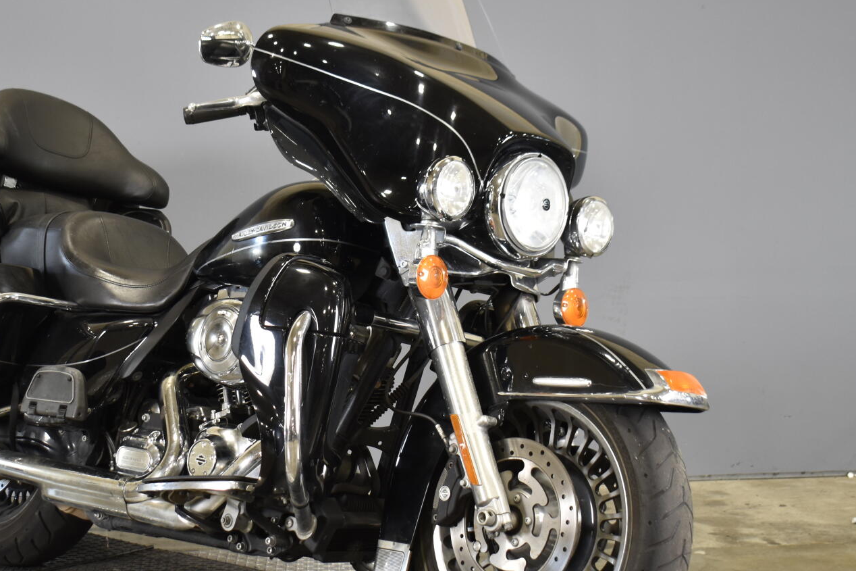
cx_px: 255
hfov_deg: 28.2
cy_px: 308
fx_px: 1688
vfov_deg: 19.2
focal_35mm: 71
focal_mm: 30
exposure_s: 1/20
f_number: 4.2
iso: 400
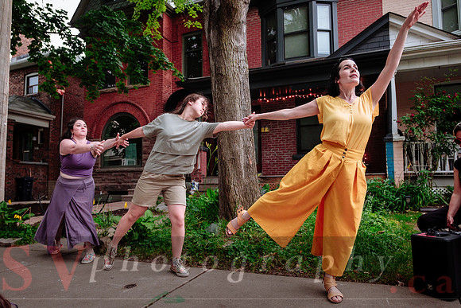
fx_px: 326
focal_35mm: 25
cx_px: 230
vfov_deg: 50.5
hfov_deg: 70.5
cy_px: 163
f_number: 2.8
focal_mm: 16
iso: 1600
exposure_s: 1/125
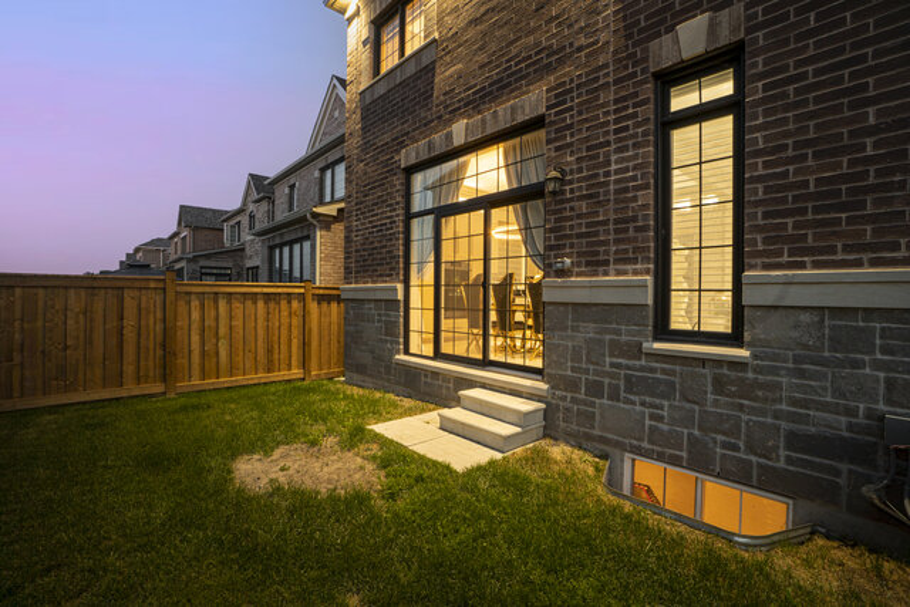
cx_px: 455
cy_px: 304
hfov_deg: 100.4
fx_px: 379
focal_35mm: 15
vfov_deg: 77.4
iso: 50
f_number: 13
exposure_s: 3.2
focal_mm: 10
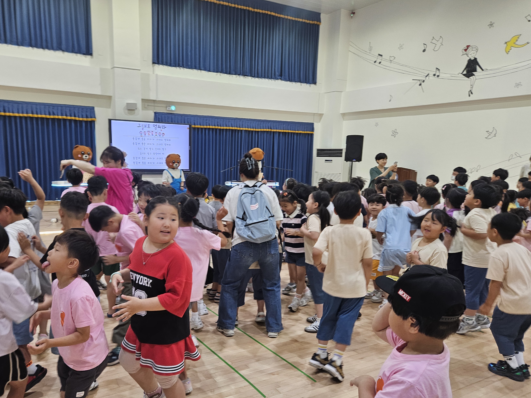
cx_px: 231
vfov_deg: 49.5
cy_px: 231
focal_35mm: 28
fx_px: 429
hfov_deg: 63.2
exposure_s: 1/120
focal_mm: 5.4
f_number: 1.8
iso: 125
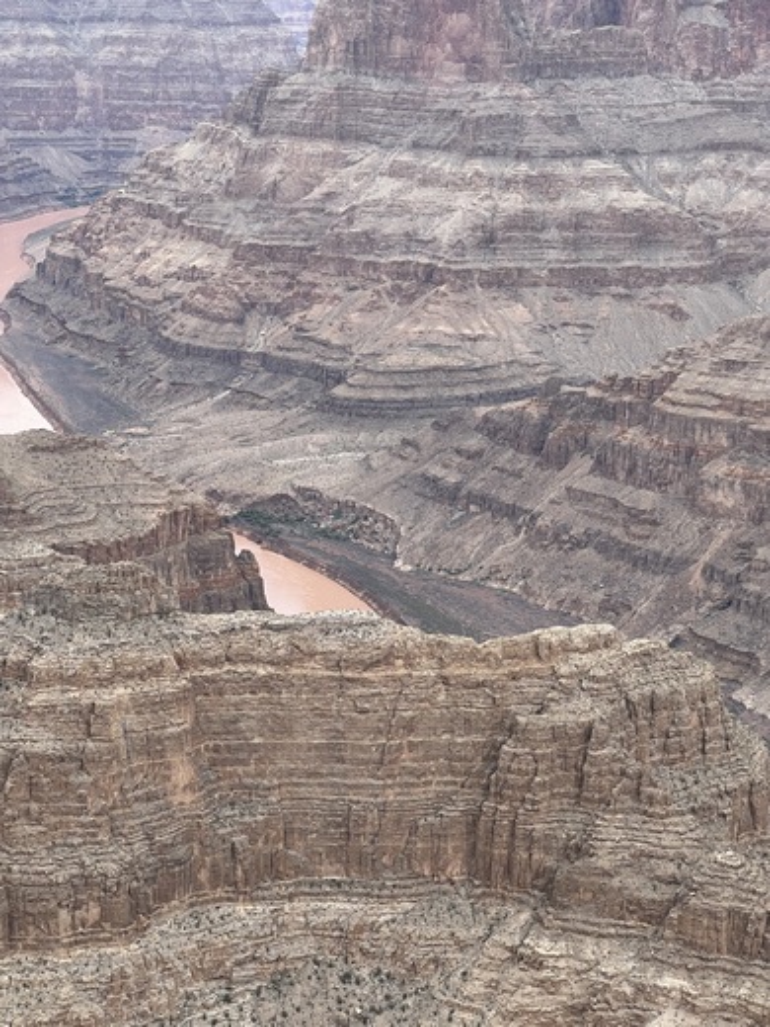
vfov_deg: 25.3
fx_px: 2284
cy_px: 514
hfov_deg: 19.1
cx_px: 385
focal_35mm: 77
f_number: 2.8
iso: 32
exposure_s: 1/398
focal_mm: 9
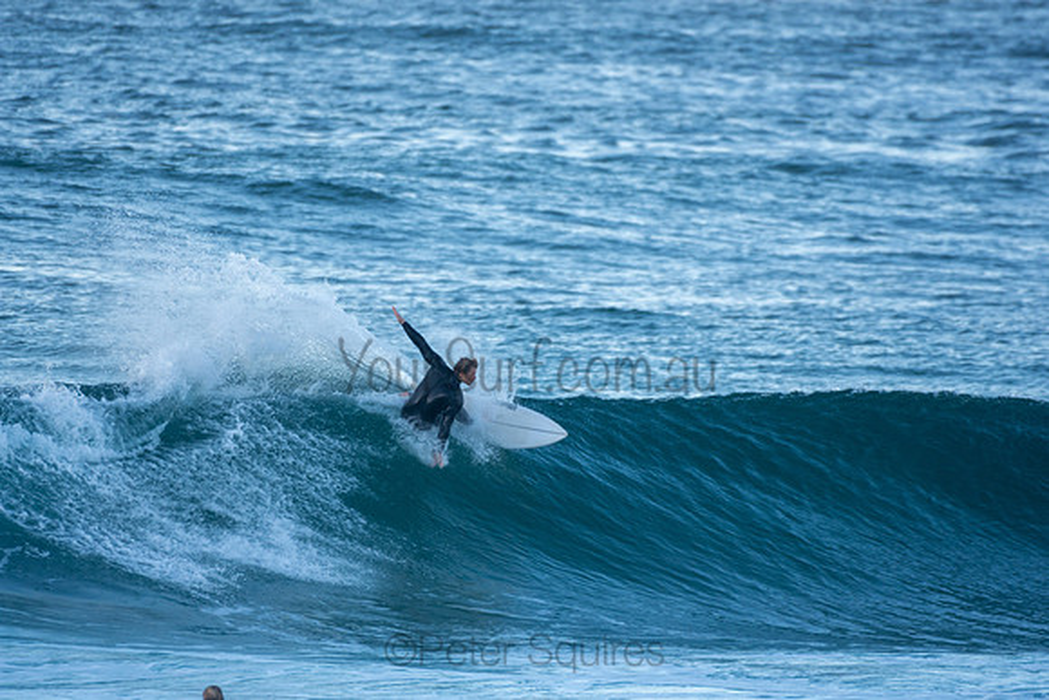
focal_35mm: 750
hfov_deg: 2.7
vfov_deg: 1.8
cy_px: 350
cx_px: 524
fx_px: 21858
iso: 280
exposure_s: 1/400
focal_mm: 500
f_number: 5.6
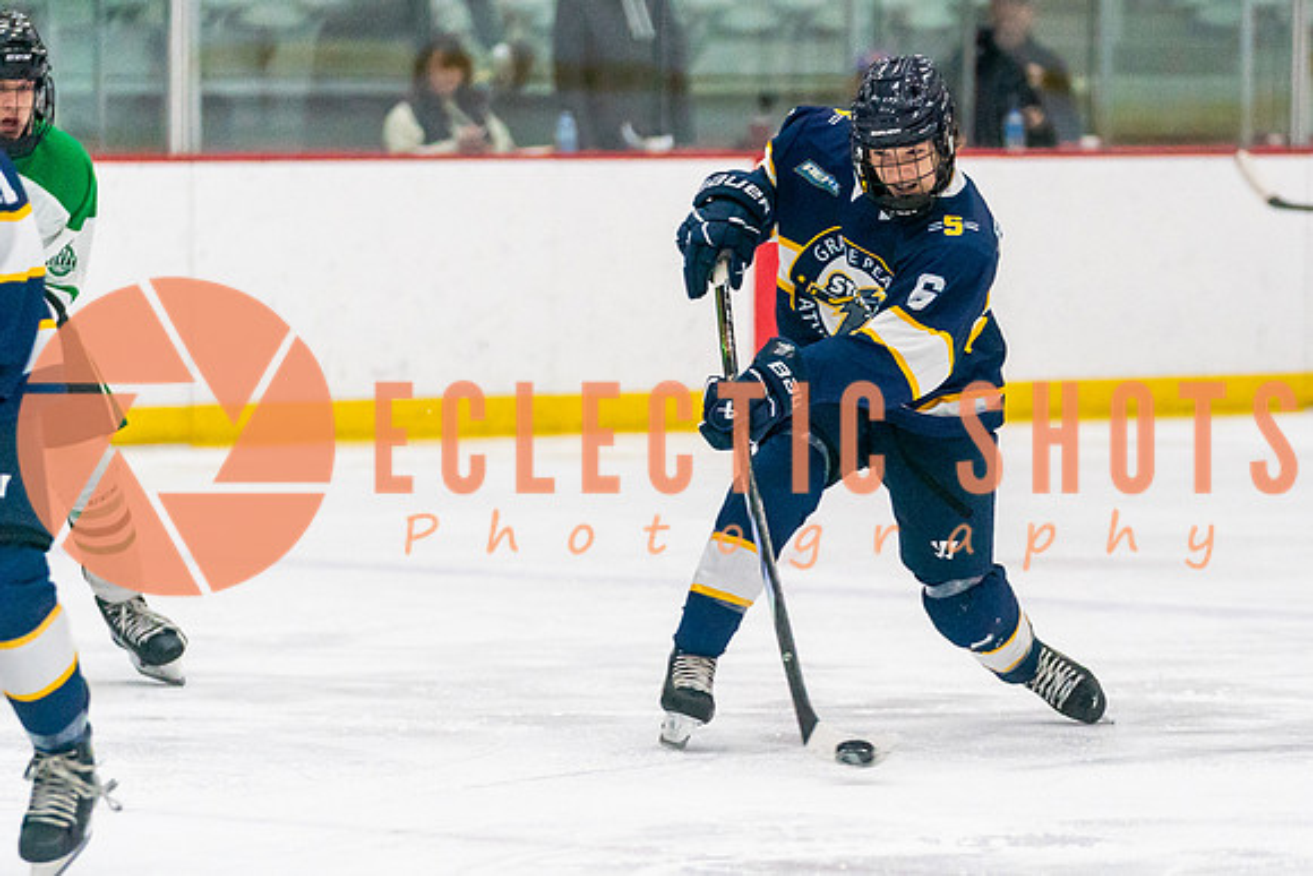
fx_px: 9817
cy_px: 592
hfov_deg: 7.6
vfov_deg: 5.1
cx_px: 879
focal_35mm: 269
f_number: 2.8
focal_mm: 148
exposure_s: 1/1600
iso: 4000
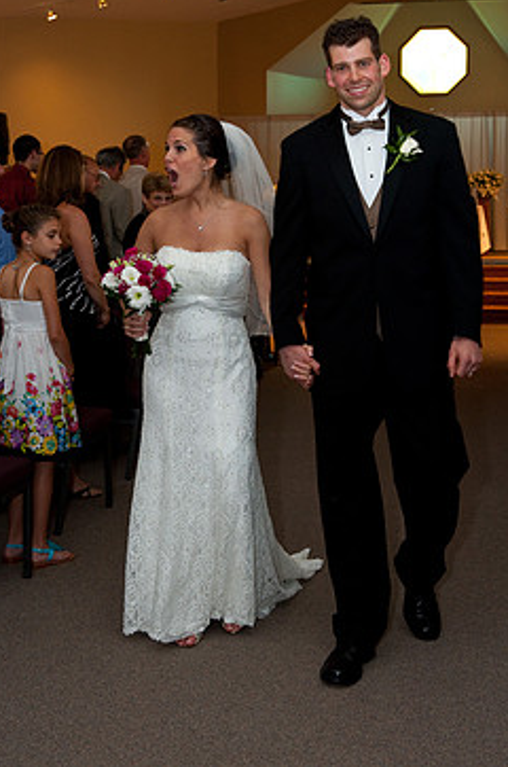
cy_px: 292
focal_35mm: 56
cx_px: 238
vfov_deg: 35.5
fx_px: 1190
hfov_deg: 24.1
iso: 1250
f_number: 5.6
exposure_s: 1/60
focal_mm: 45
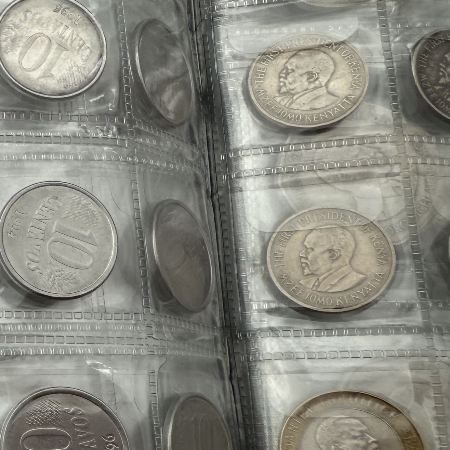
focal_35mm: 65
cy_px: 256
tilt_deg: -76.6
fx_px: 956
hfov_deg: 22.2
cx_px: -213
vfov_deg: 26.5
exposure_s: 1/365
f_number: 2.2
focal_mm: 2.22
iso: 40
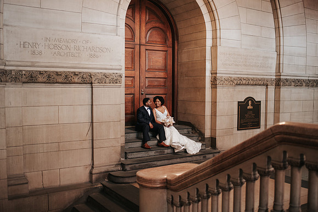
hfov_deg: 50.7
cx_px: 161
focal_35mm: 38
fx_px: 336
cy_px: 112
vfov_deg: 35.1
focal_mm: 35
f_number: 2.2
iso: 1000
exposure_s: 1/125
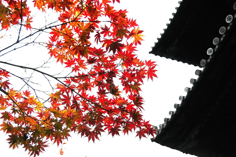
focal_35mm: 44
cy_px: 78
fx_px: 285
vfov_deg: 30.8
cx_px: 118
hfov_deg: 45.0
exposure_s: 1/1000
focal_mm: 29
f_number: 4
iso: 400
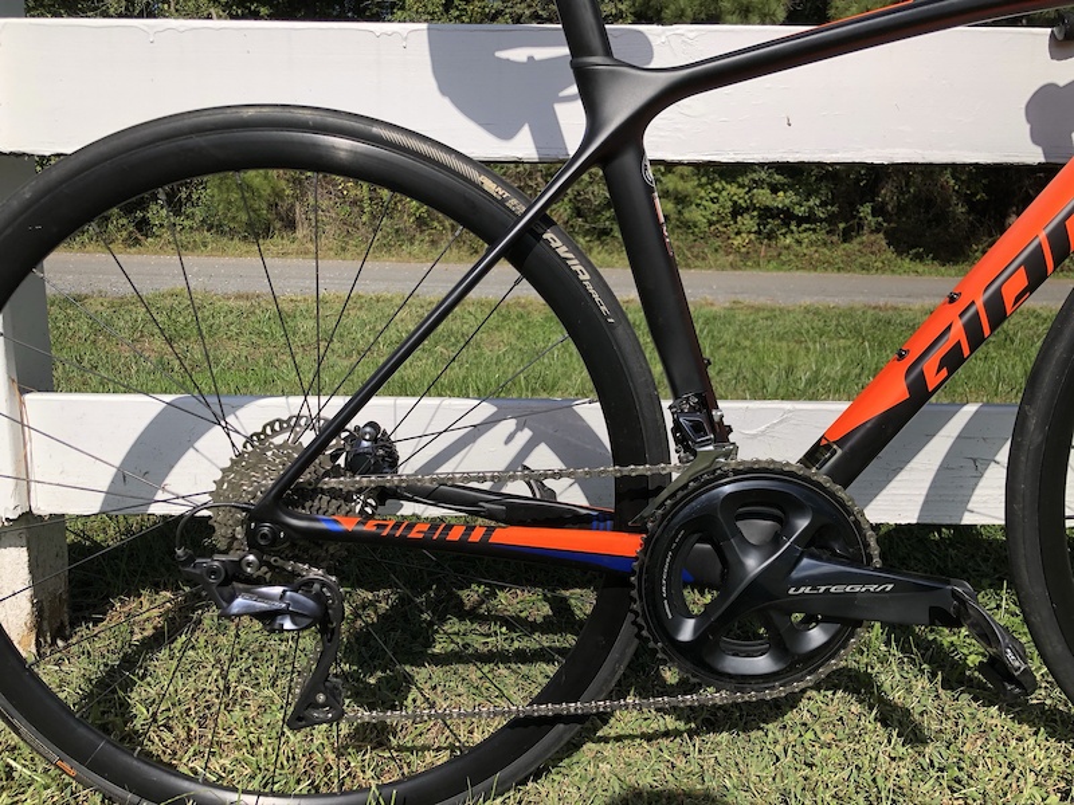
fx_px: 869
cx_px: 537
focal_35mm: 28
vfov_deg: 49.7
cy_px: 402
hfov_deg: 63.4
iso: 20
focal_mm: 4
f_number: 1.8
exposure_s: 1/2857
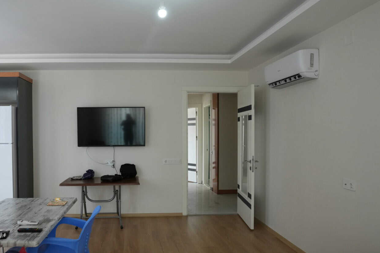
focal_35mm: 28
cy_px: 139
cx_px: 140
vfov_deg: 46.3
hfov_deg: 64.4
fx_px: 296
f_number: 4
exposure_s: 1/160
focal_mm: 17
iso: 1000
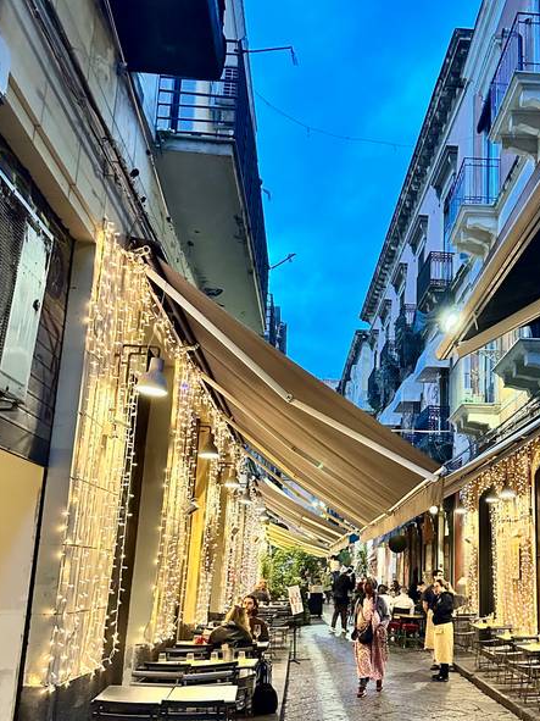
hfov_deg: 36.1
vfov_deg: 47.8
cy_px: 389
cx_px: 391
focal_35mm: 39
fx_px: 811
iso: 640
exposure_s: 1/50
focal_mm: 6.86
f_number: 1.78
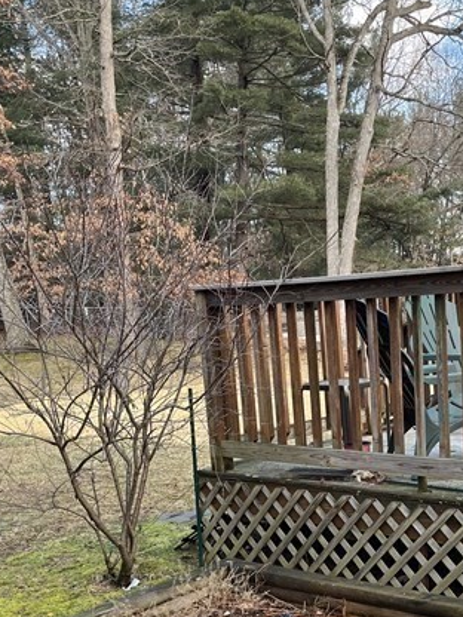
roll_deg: +3.9
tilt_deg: -9.8
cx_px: 380
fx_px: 856
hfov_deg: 29.5
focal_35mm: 48
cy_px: 445
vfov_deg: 38.8
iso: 50
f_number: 1.6
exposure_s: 1/281
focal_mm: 5.1
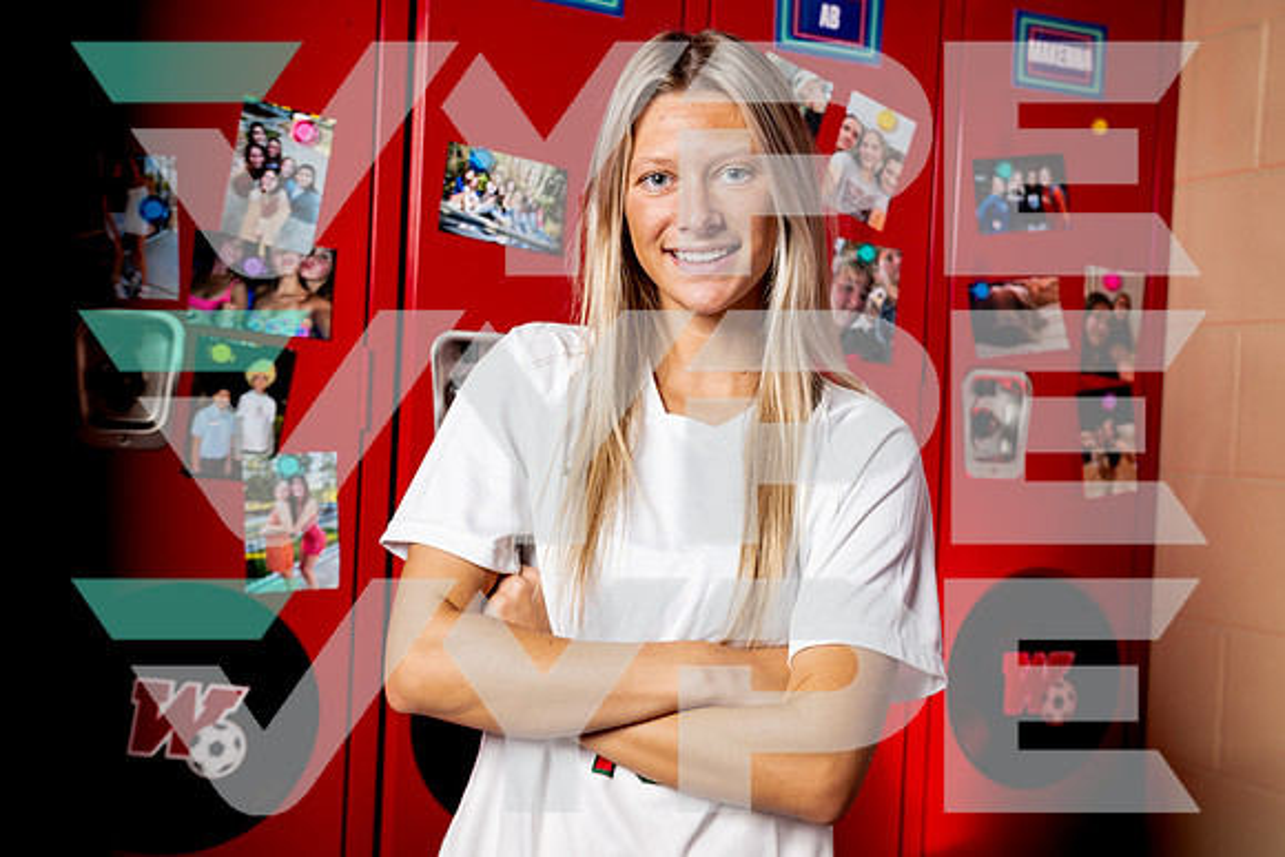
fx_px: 1464
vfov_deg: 32.6
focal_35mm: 41
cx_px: 642
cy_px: 428
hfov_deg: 47.4
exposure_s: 1/250
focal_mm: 41
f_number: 4.5
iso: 160
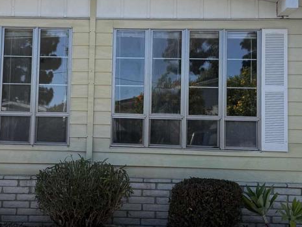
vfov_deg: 27.5
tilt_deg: +5.7
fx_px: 462
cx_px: 119
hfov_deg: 36.0
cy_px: 95
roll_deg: -2.0
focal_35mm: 53
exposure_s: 1/2703
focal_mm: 6.76
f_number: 1.78
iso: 80
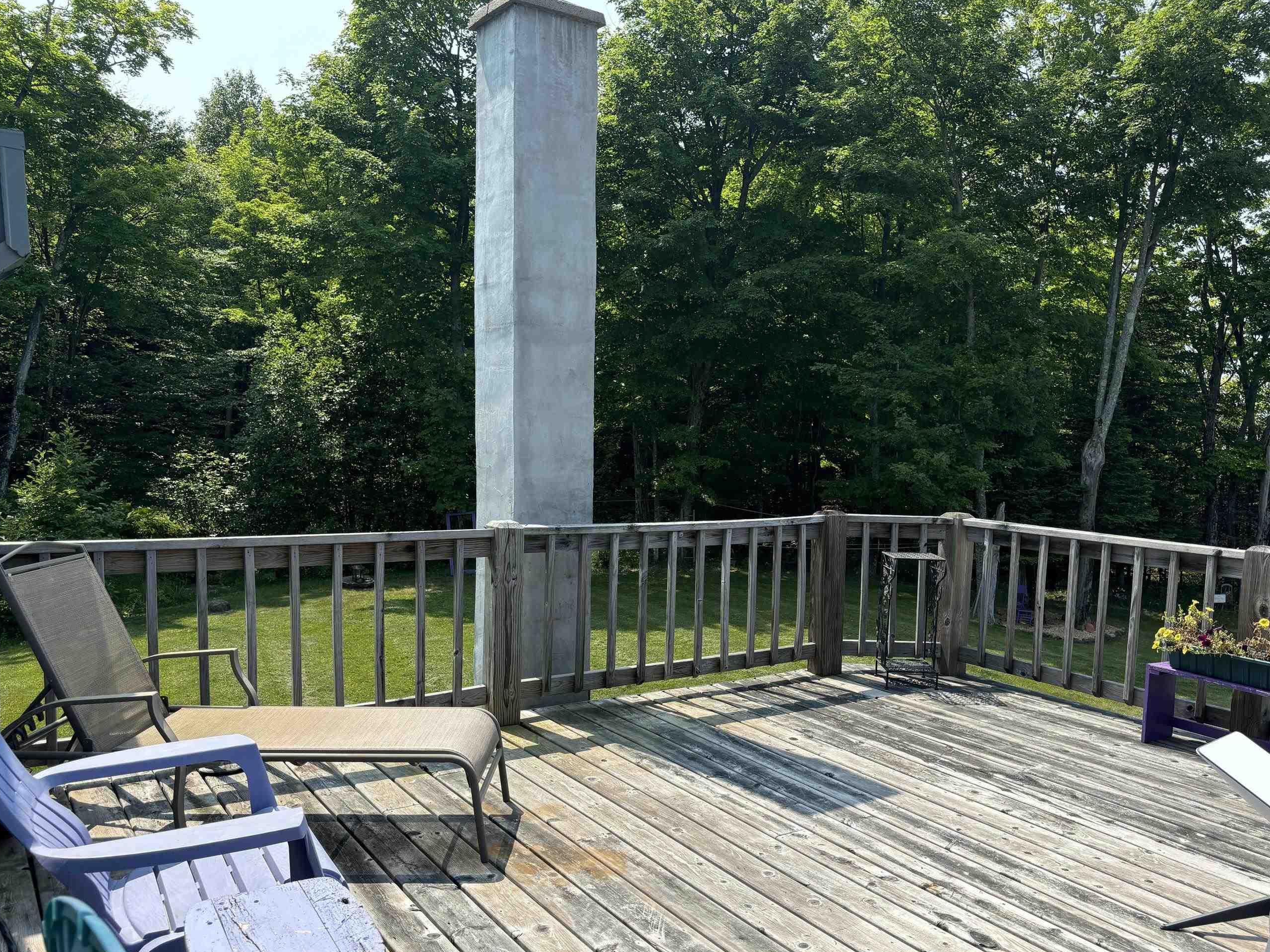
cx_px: 693
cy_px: 521
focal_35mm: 29
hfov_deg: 61.6
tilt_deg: -6.1
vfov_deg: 48.2
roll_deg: -0.8
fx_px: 1064
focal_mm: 5.96
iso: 50
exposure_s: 1/1949
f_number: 1.6
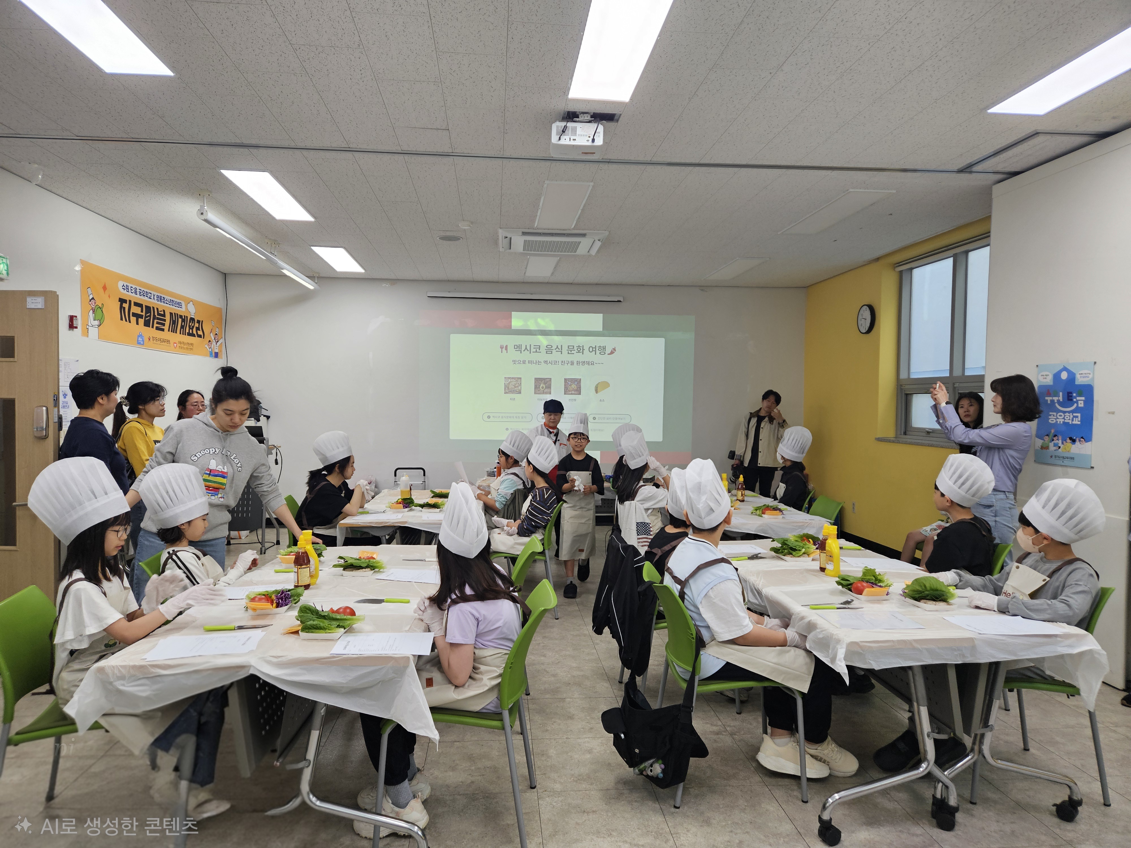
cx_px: 566
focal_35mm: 23
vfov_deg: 58.9
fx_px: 751
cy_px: 424
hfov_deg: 73.9
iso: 80
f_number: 1.8
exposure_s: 1/120
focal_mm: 5.4
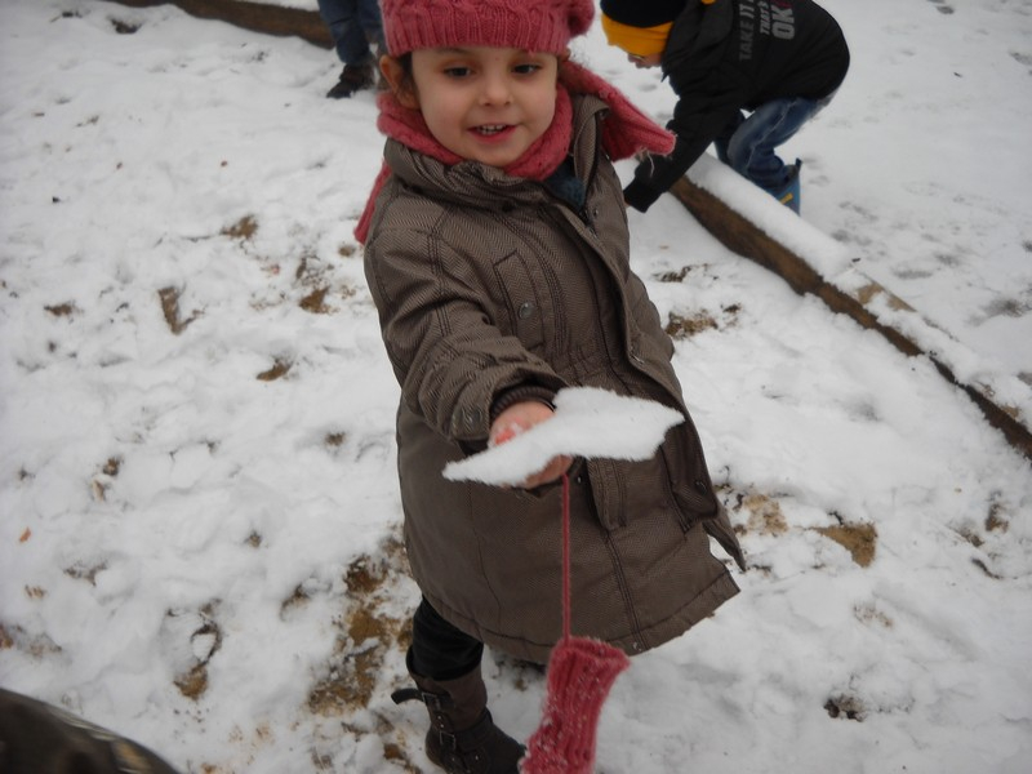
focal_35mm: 41
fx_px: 1222
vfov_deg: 35.1
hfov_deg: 45.8
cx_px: 516
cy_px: 387
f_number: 3.1
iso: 73
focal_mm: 6.72
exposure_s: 1/60
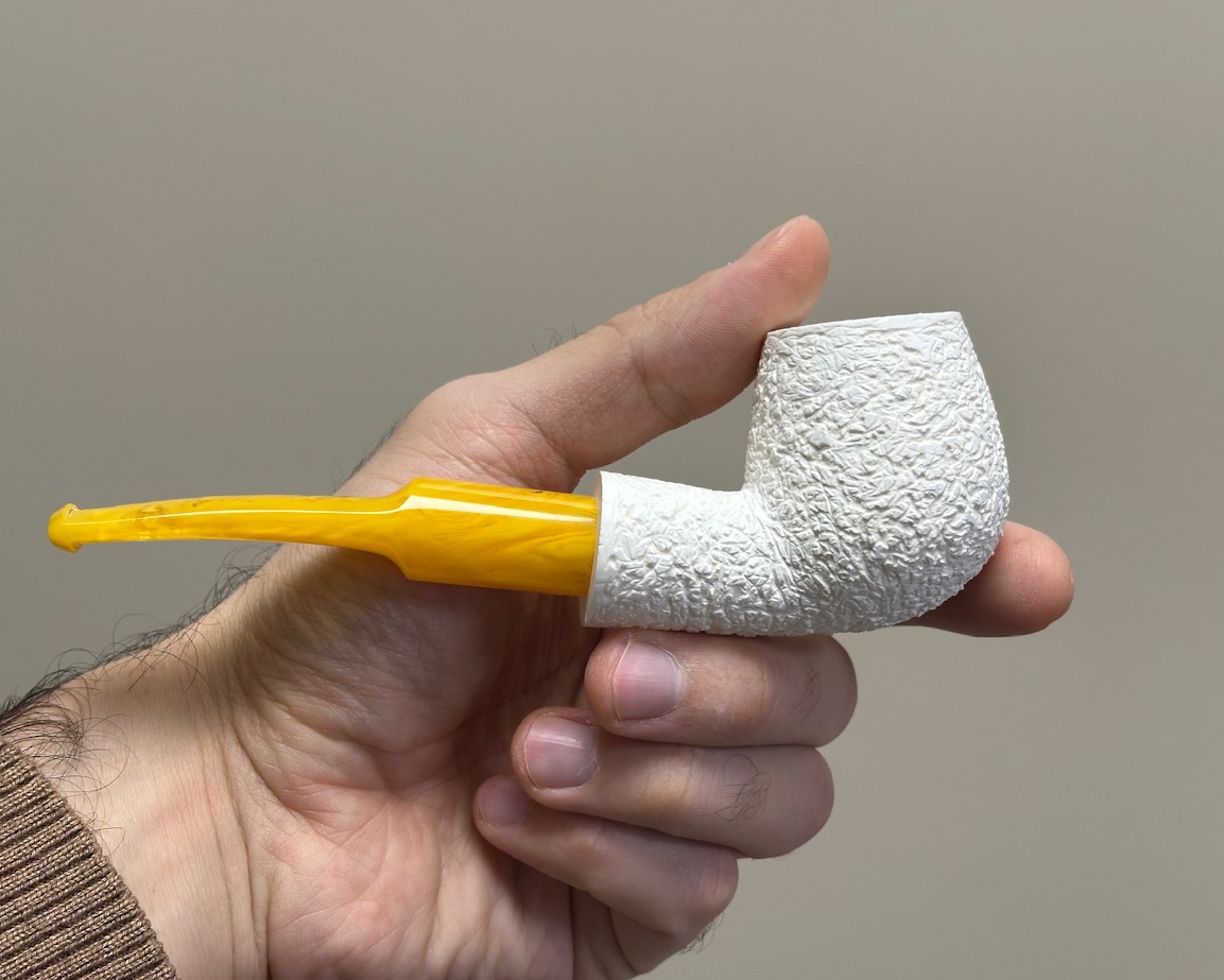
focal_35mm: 52
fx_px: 1884
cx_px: 557
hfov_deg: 36.0
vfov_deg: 29.1
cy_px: 502
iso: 64
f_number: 1.78
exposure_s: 1/100
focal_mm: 6.86
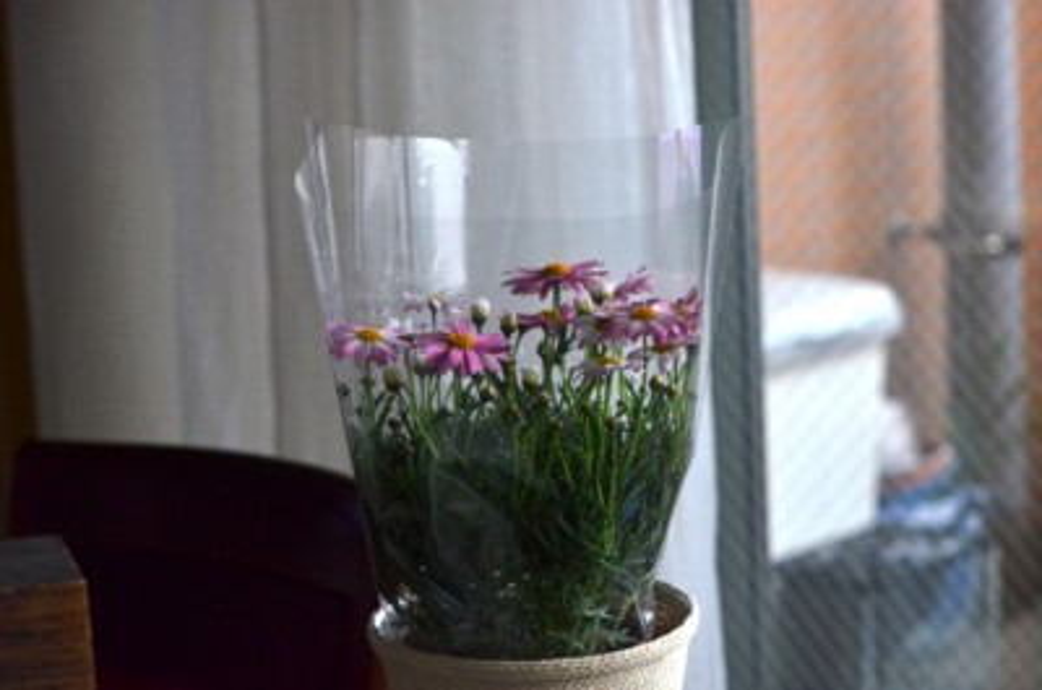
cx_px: 521
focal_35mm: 105
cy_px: 345
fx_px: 3033
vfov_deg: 13.0
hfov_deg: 19.5
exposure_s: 1/800
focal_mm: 70
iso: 1600
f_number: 5
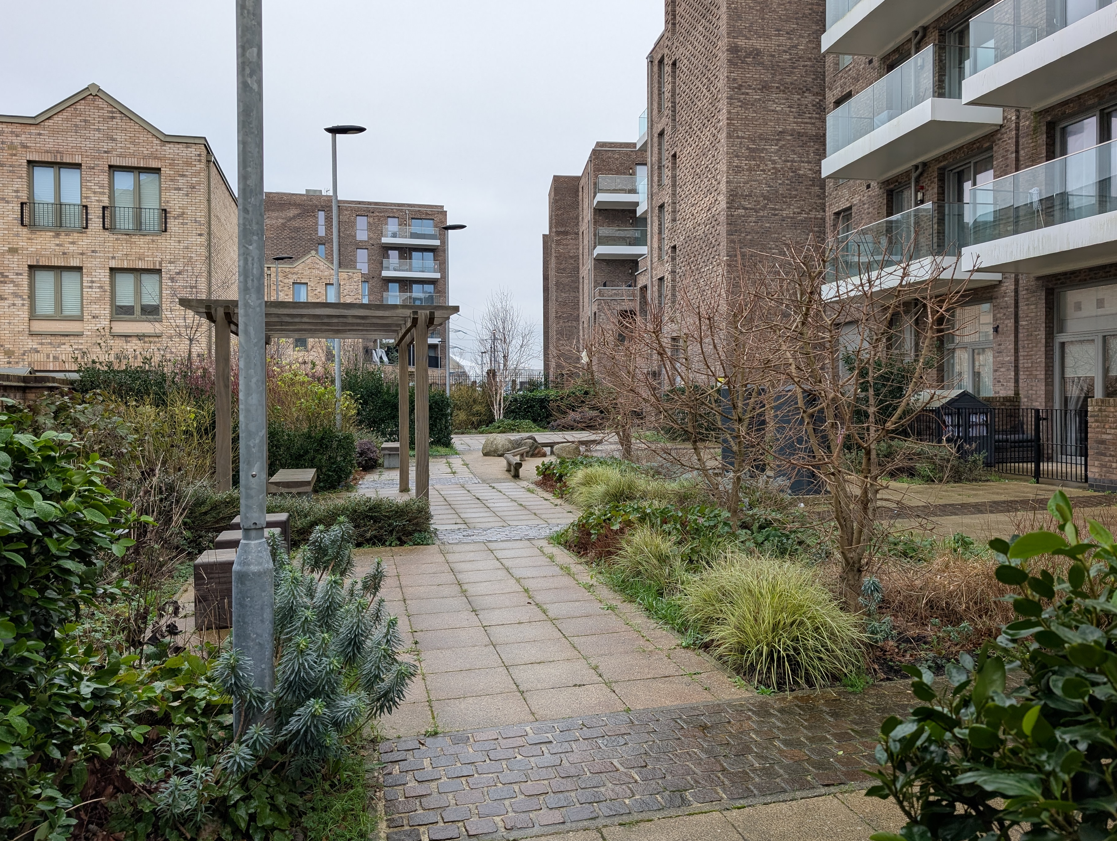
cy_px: 408
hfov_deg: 65.2
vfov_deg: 51.5
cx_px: 602
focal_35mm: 27
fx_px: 872
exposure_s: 1/134
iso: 20
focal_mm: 6.9
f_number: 1.68
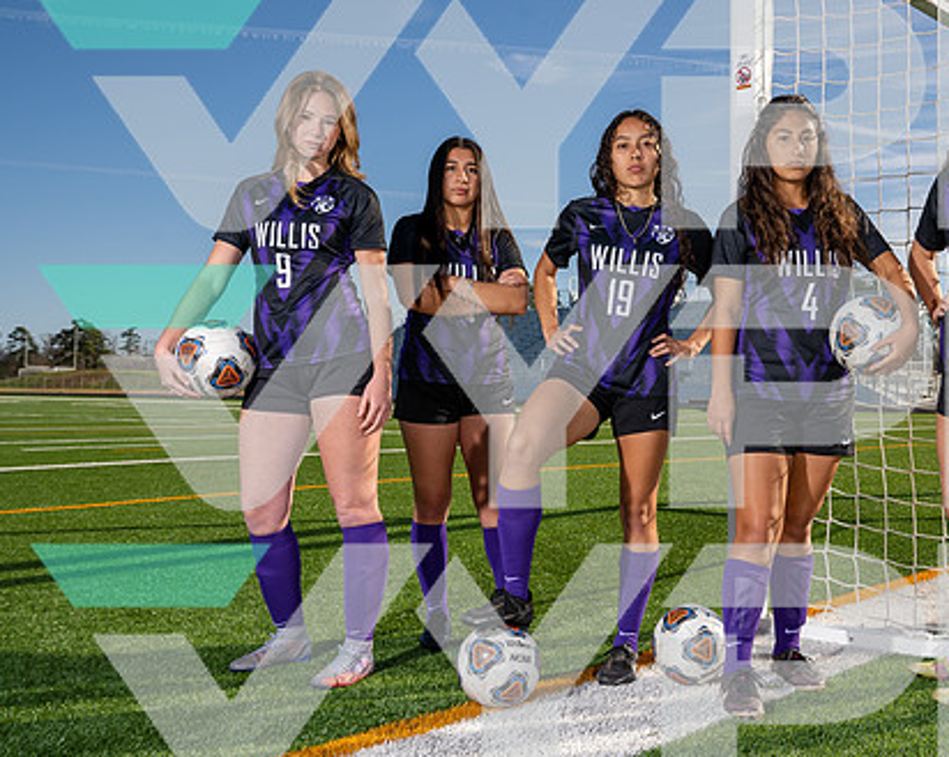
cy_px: 388
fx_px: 1151
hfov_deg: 44.2
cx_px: 624
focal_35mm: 41
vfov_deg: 36.4
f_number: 8
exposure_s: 1/250
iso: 100
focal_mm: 31
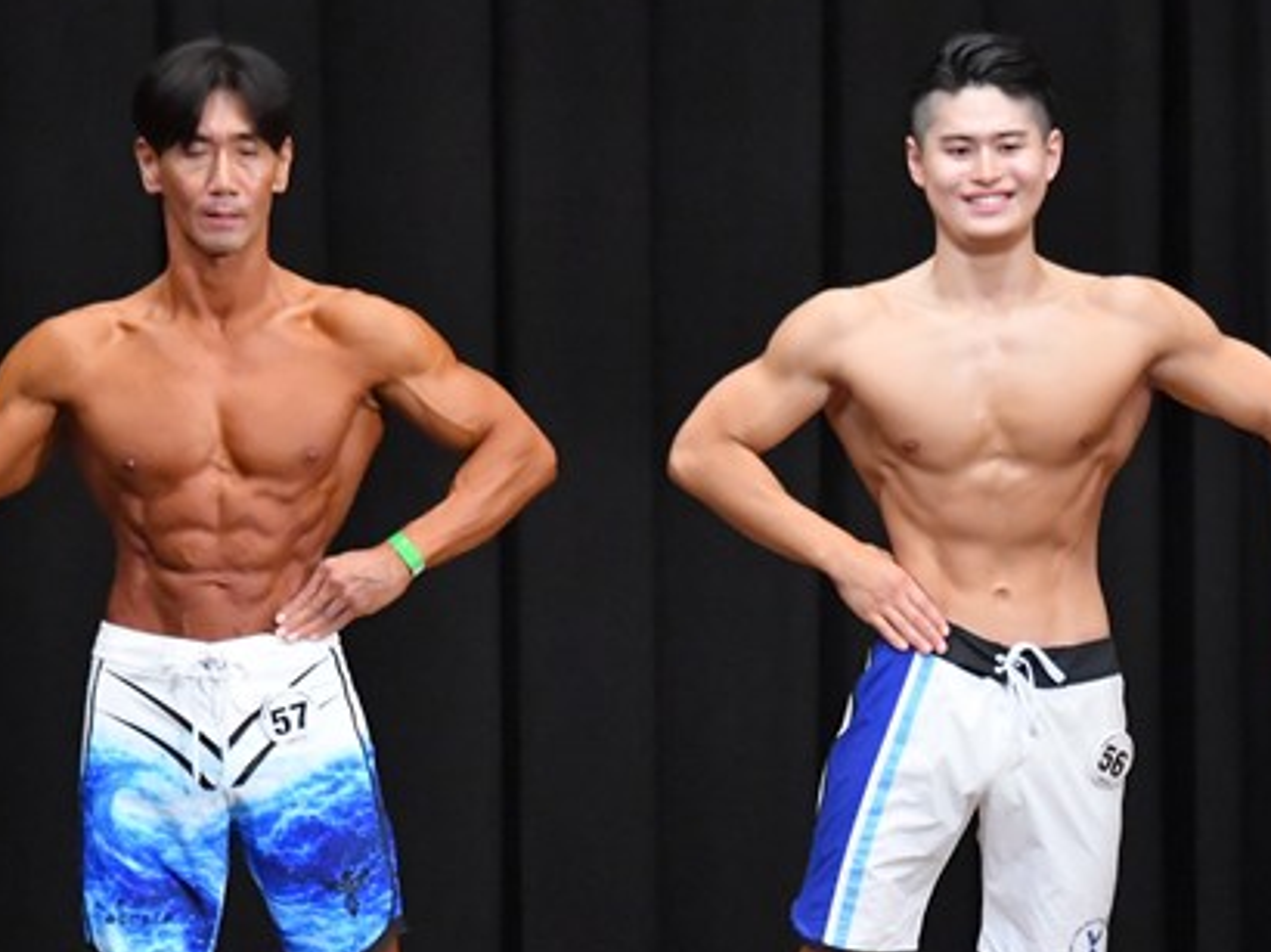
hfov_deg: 4.8
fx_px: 15009
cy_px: 723
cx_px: 814
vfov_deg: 3.6
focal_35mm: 409
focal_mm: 150
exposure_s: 1/400
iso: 8000
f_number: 5.6
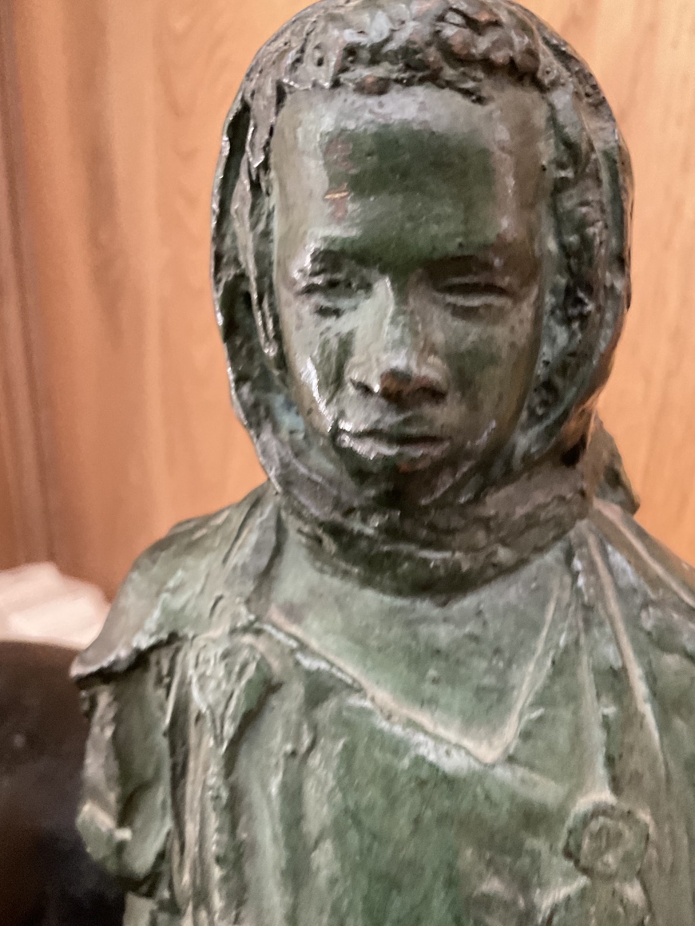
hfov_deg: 46.8
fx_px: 803
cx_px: 338
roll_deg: -0.5
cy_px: 467
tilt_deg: -17.8
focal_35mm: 30
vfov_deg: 60.0
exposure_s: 1/15
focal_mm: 3
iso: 640
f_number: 1.8
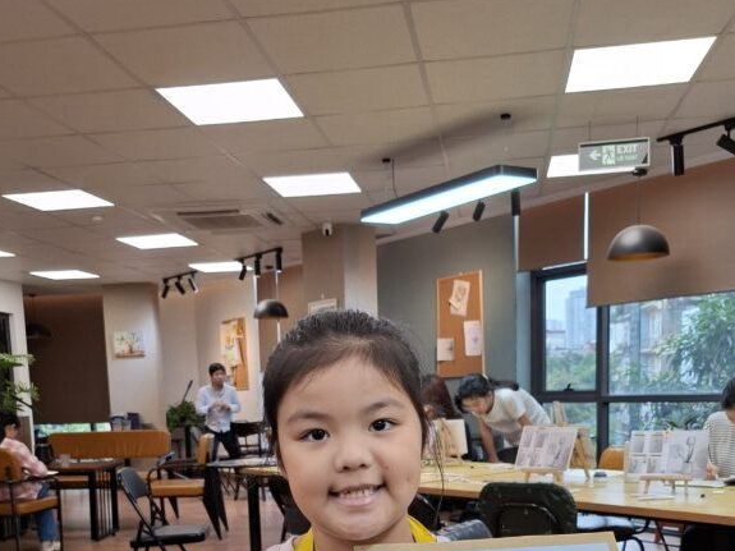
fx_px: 849
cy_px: 488
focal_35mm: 40
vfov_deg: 34.1
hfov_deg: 46.8
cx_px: 358
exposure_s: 1/100
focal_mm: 5.54
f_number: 1.8
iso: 80
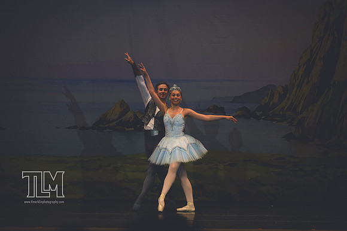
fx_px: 2235
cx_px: 174
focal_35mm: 232
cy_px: 116
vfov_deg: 5.9
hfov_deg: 8.9
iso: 400
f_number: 2.8
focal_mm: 155
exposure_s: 1/500
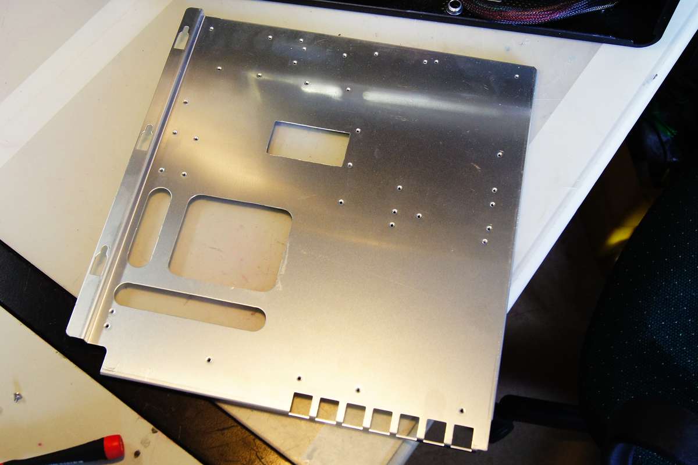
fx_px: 814
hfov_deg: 46.4
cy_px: 232
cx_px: 349
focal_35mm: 42
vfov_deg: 31.9
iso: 800
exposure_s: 1/40
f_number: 6.3
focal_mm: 28
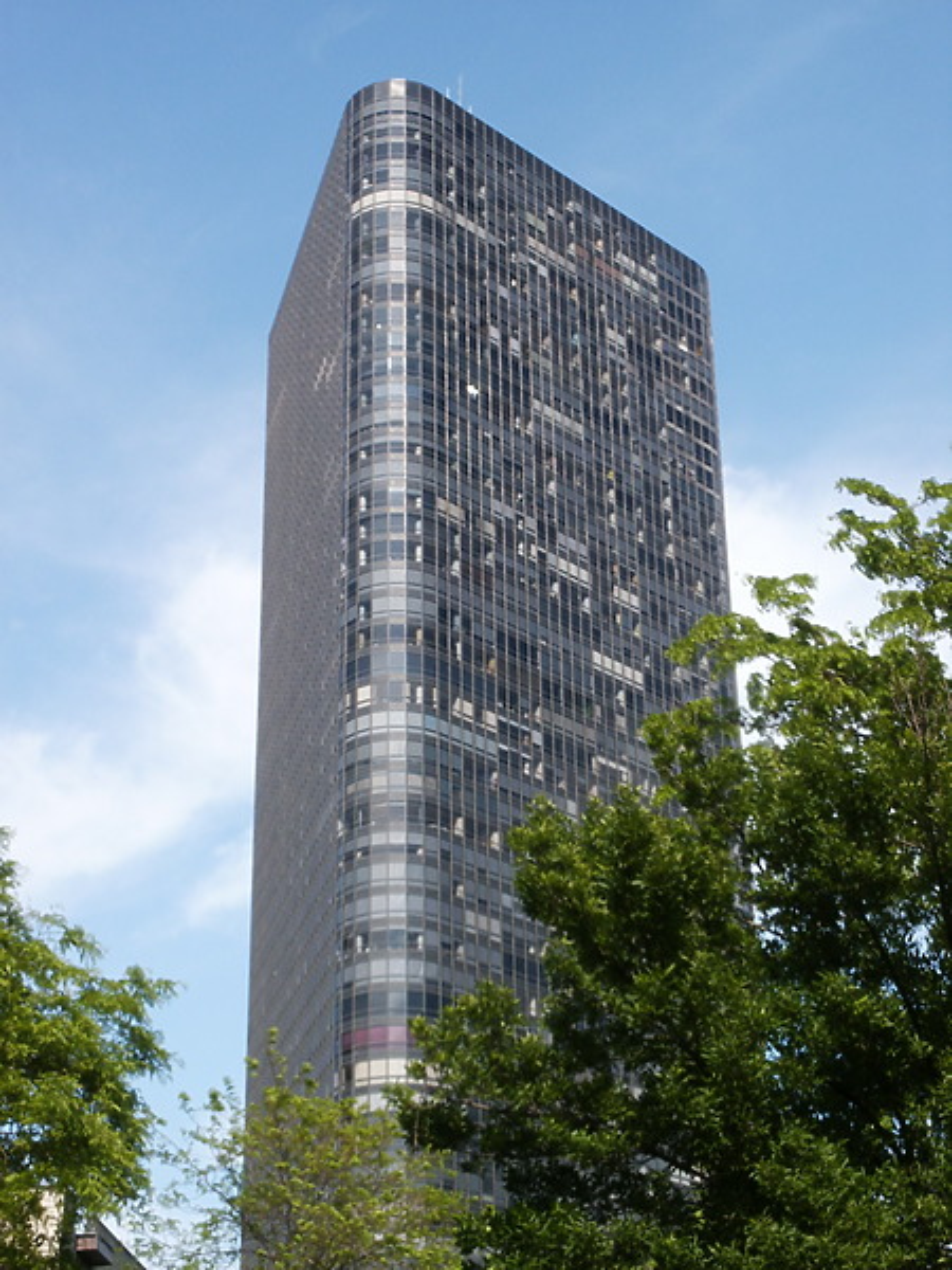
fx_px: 2273
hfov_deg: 23.7
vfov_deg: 31.2
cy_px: 635
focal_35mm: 62
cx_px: 476
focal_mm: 12.93
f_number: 8
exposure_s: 1/125
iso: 64
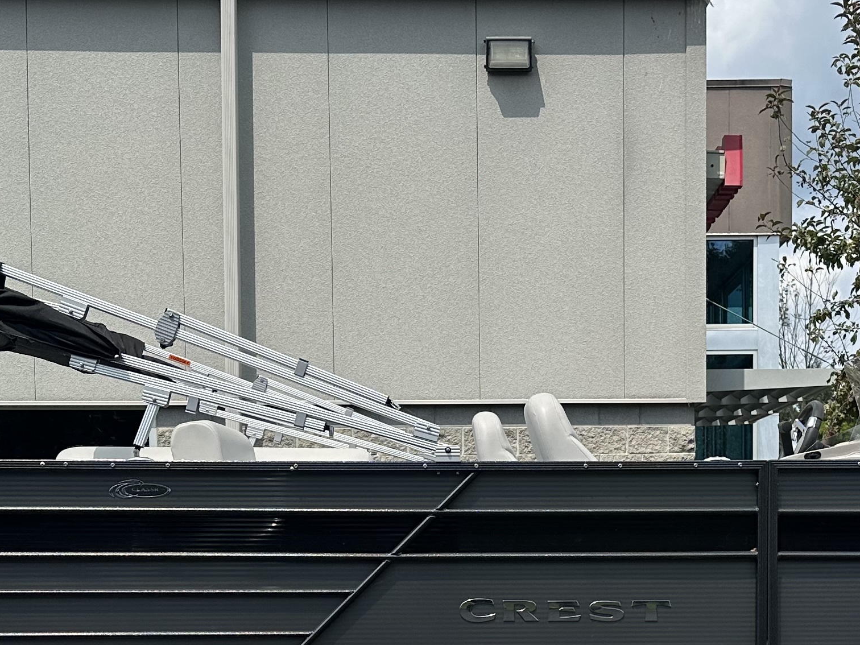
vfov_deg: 22.4
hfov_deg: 30.2
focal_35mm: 64
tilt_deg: +0.4
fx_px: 1590
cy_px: 568
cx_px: 522
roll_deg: -0.7
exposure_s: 1/4348
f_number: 1.78
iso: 80
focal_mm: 6.86
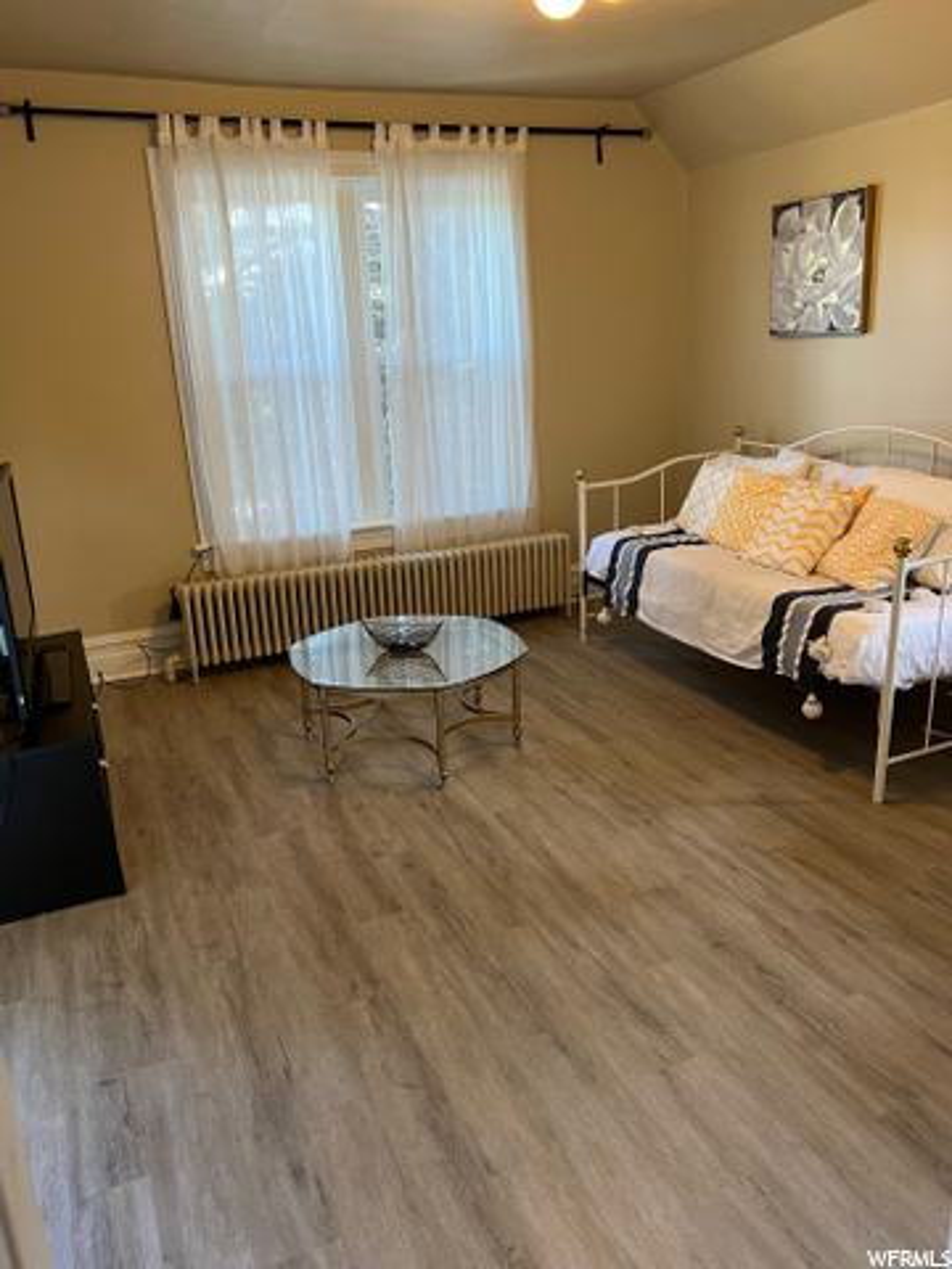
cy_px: 634
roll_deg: +3.4
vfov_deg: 67.3
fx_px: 953
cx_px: 476
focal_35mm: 26
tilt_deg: -17.3
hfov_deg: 53.1
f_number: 1.5
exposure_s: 1/60
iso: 100
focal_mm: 5.7
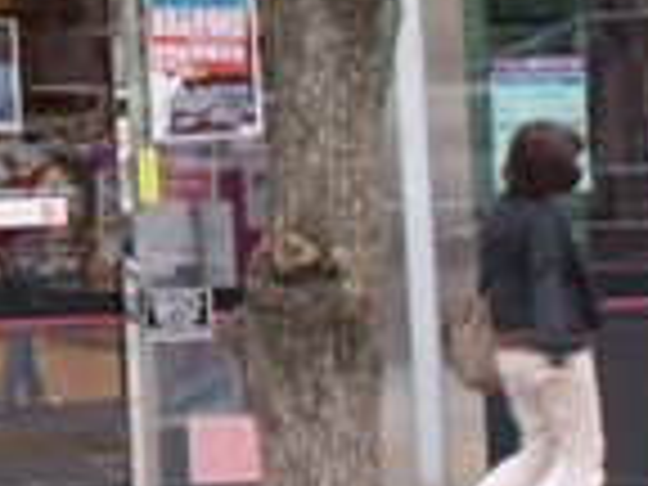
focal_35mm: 128
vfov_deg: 11.4
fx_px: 2396
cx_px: -508
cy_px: -81
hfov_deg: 13.8
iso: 100
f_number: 6.3
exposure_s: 1/40
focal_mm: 20
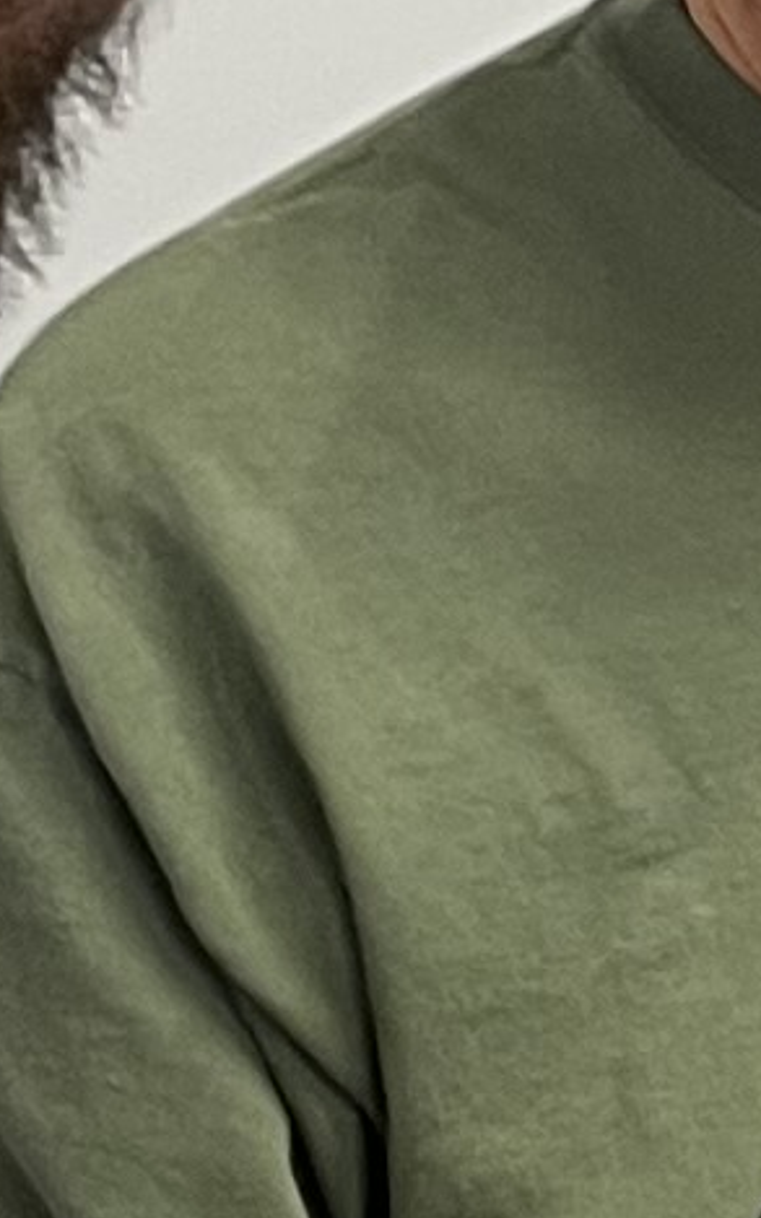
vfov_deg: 8.8
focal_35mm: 237
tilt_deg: -2.3
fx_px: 7867
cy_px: 408
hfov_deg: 5.4
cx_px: 1790
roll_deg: +1.9
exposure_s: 1/60
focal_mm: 4.2
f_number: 1.6
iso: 125
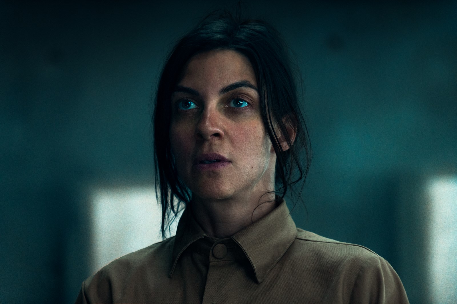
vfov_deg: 7.8
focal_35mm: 175
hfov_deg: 11.8
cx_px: 228
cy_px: 152
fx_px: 2220
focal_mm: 175
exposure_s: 1/250
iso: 1600
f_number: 4
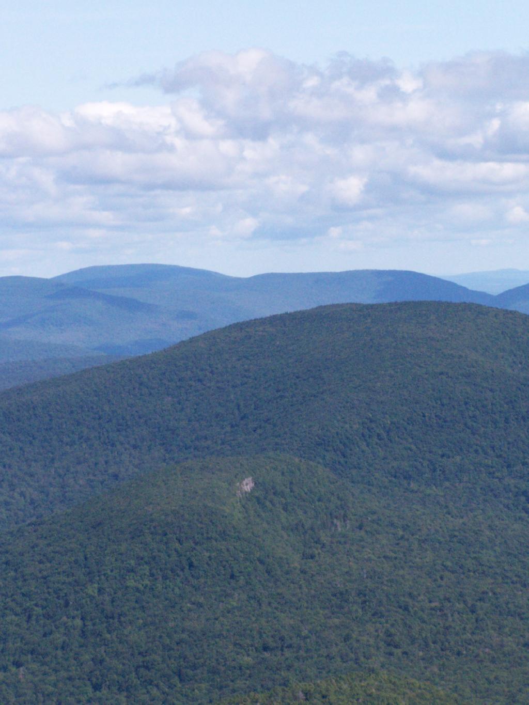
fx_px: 3443
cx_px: 264
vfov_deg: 11.7
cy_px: 352
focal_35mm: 169
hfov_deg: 8.8
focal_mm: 28
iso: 400
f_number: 6.3
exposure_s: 1/1600
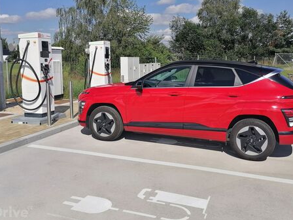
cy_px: 94
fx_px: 305
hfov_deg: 51.3
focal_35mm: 36
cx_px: 157
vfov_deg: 39.6
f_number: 1.8
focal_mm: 5.3
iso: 50
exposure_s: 1/2740
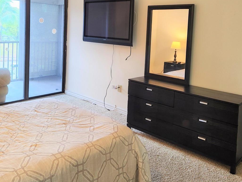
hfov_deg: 51.2
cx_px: 105
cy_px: 48
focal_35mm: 36
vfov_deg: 38.8
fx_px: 252
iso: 200
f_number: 1.8
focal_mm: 5.4
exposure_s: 1/180
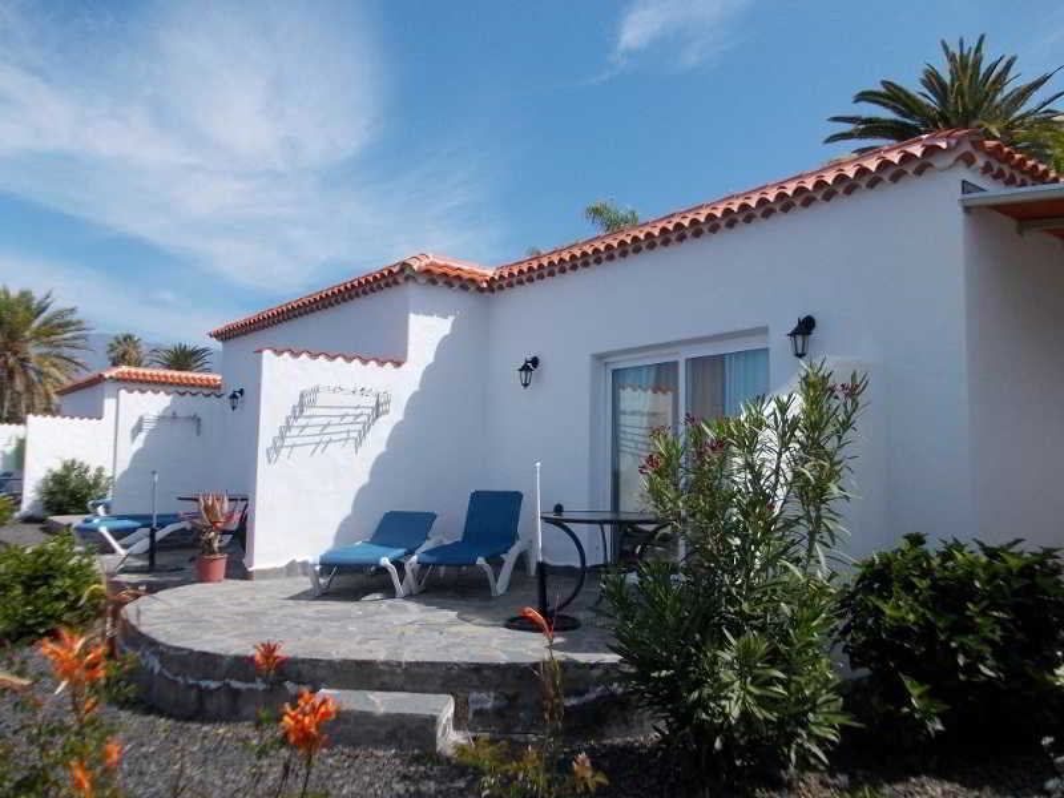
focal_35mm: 28
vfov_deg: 49.7
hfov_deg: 63.4
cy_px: 399
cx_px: 532
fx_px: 861
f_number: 5.4
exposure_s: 1/400
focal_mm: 4
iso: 80
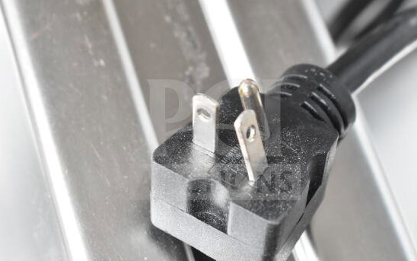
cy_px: 140
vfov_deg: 14.0
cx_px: 215
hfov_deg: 22.2
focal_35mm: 94
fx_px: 1064
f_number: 6.3
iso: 1600
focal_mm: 55
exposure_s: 1/160
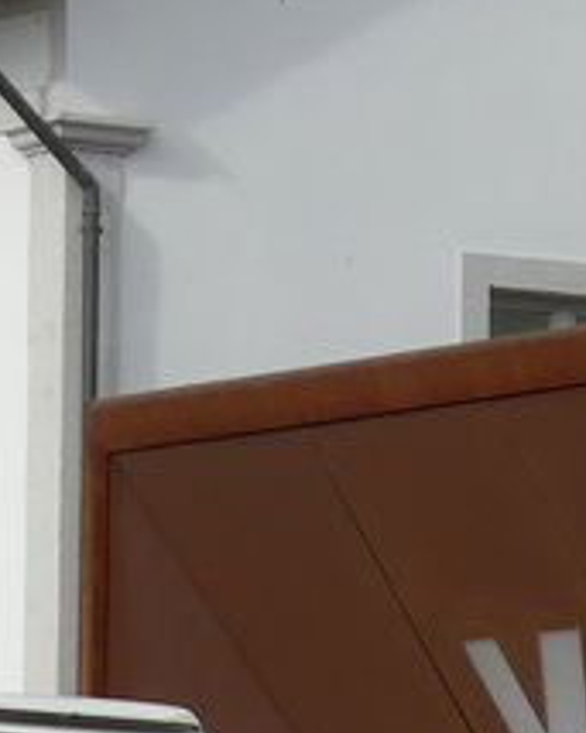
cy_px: 1250
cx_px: -768
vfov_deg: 3.6
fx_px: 11520
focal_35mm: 531
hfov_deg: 2.9
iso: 80
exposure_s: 1/500
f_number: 4.7
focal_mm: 19.2
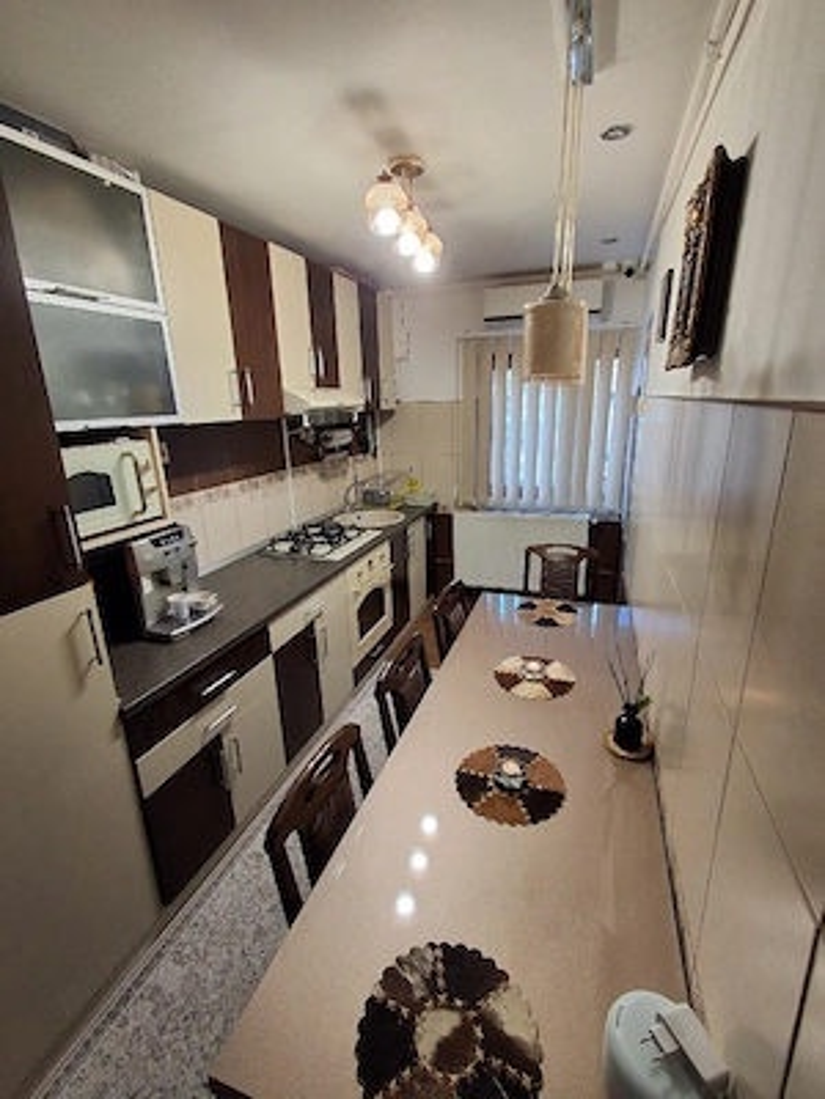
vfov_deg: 94.5
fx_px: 508
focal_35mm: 16
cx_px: 412
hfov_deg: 78.1
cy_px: 550
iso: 160
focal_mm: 1.64
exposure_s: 1/50
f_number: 2.2
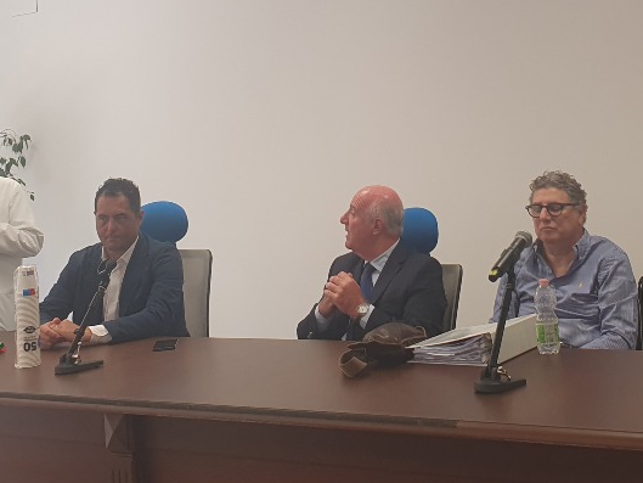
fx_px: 1096
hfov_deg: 32.5
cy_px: 47
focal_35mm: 59
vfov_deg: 24.1
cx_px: 413
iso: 64
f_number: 2.4
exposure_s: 1/100
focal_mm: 4.32
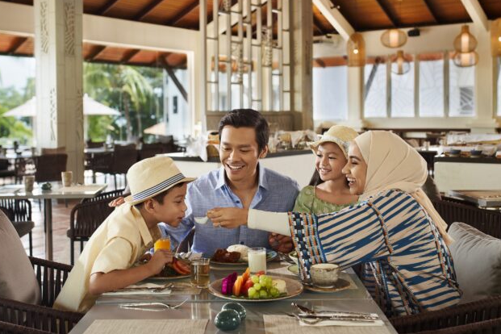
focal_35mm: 49
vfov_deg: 27.5
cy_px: 133
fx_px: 682
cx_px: 236
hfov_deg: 40.3
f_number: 4
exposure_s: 1/80
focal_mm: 35
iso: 400
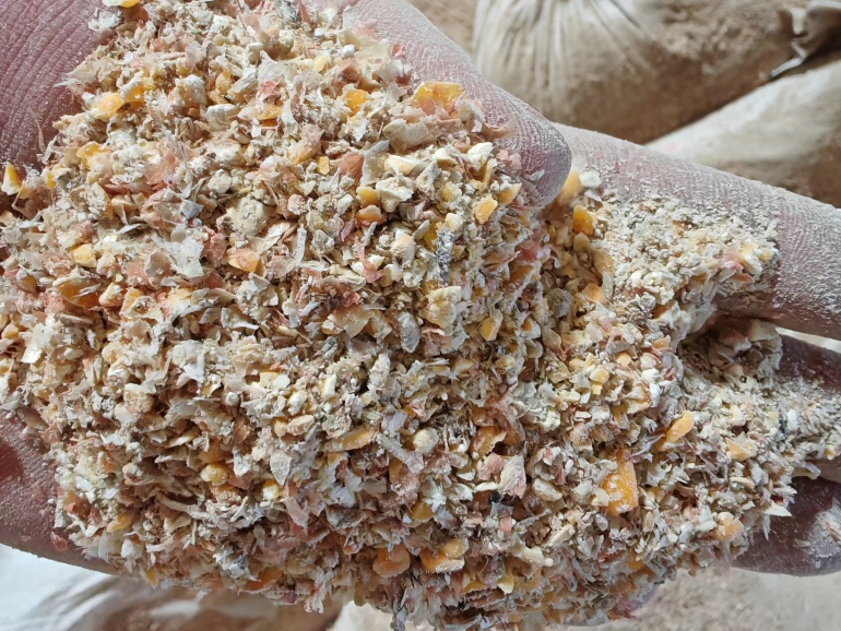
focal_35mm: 27
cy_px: 312
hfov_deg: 65.3
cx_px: 424
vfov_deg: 51.4
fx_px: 656
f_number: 2.2
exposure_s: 1/50
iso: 500
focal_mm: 1.96
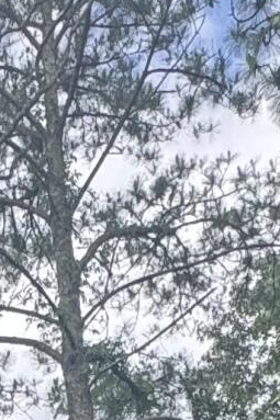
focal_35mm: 114
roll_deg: +1.3
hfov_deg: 11.5
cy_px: 920
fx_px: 1331
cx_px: -153
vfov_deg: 14.1
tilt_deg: +4.7
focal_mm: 2.22
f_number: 2.2
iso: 40
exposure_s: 1/320
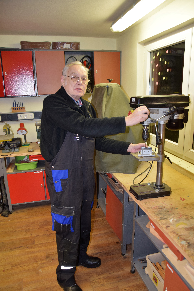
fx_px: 218
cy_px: 146
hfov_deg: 47.9
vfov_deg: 67.4
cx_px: 97
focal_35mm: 27
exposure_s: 1/60
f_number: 4
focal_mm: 18
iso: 800
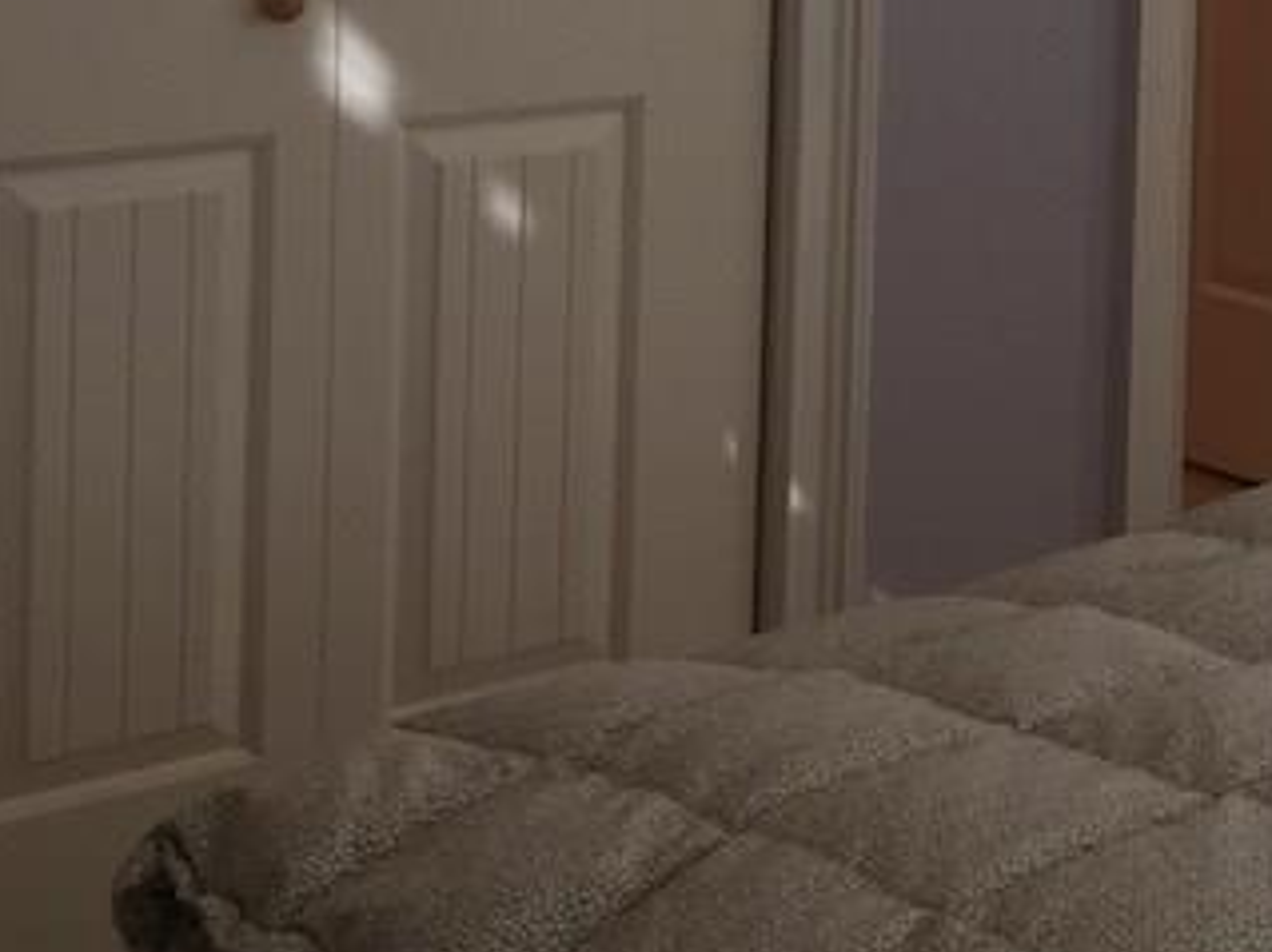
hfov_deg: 19.8
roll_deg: -3.8
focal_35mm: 93
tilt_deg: -4.4
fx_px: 3416
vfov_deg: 15.3
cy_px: -195
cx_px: 1515
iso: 32
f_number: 2.2
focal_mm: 4.15
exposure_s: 1/60
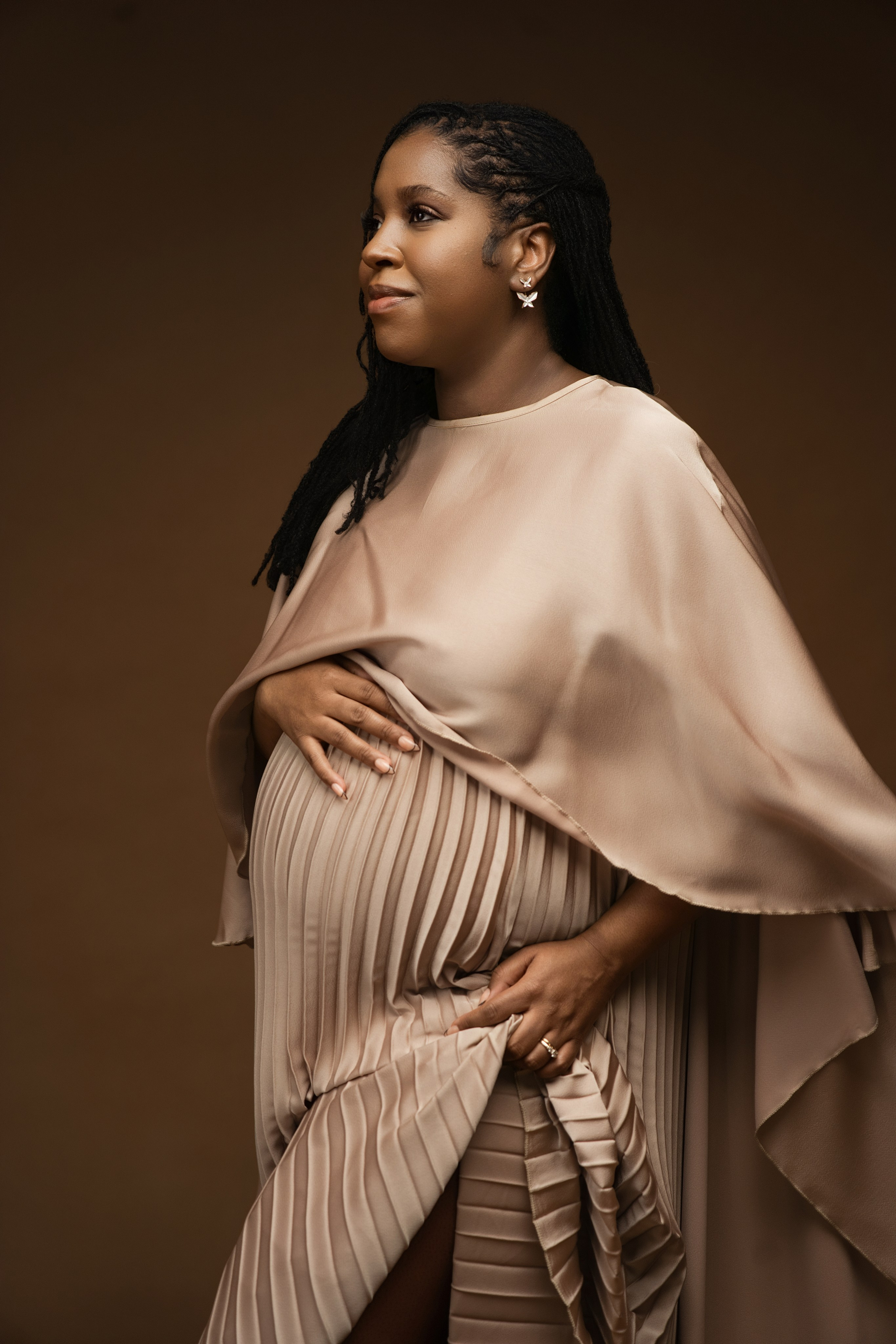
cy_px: 672
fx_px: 3434
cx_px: 448
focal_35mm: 92
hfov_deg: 14.9
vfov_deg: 22.1
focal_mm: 92
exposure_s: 1/160
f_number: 4
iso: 320
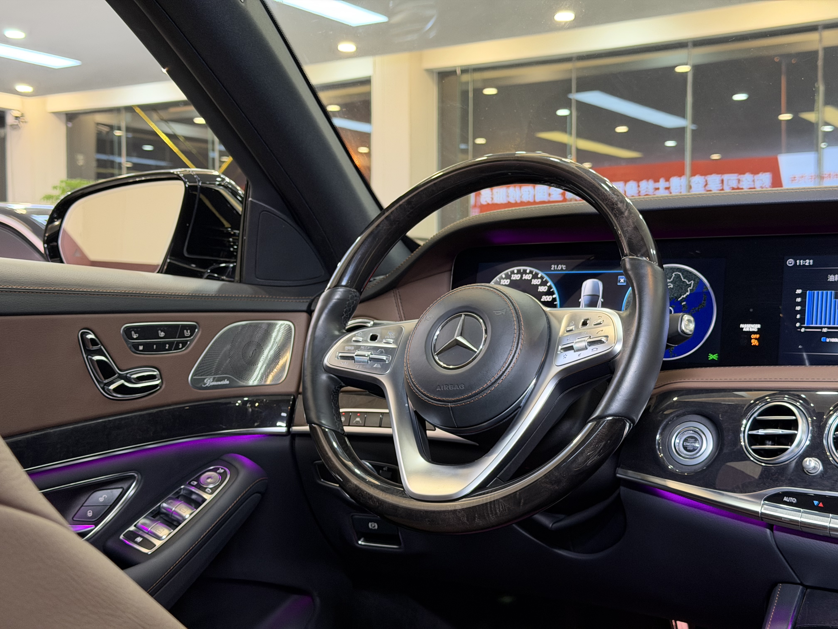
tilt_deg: -2.5
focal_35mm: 48
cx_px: 419
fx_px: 1162
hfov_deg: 39.7
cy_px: 314
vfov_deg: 30.3
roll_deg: +0.7
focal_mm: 6.76
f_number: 1.78
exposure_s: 1/33
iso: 200
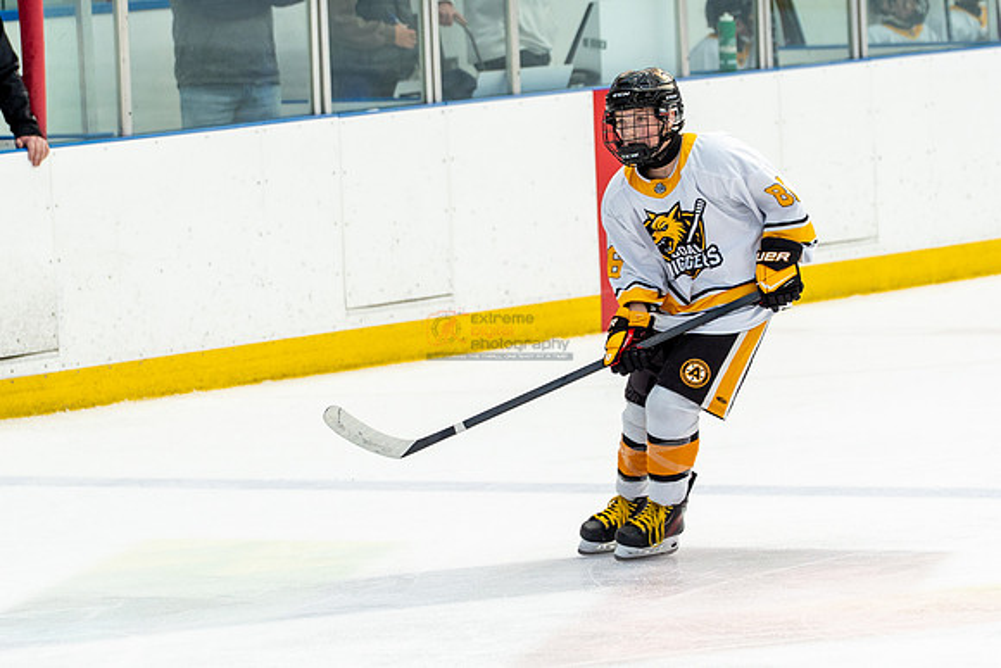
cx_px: 580
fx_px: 8269
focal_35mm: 297
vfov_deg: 4.6
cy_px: 399
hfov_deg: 6.9
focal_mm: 150
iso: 800
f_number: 3.5
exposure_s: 1/640
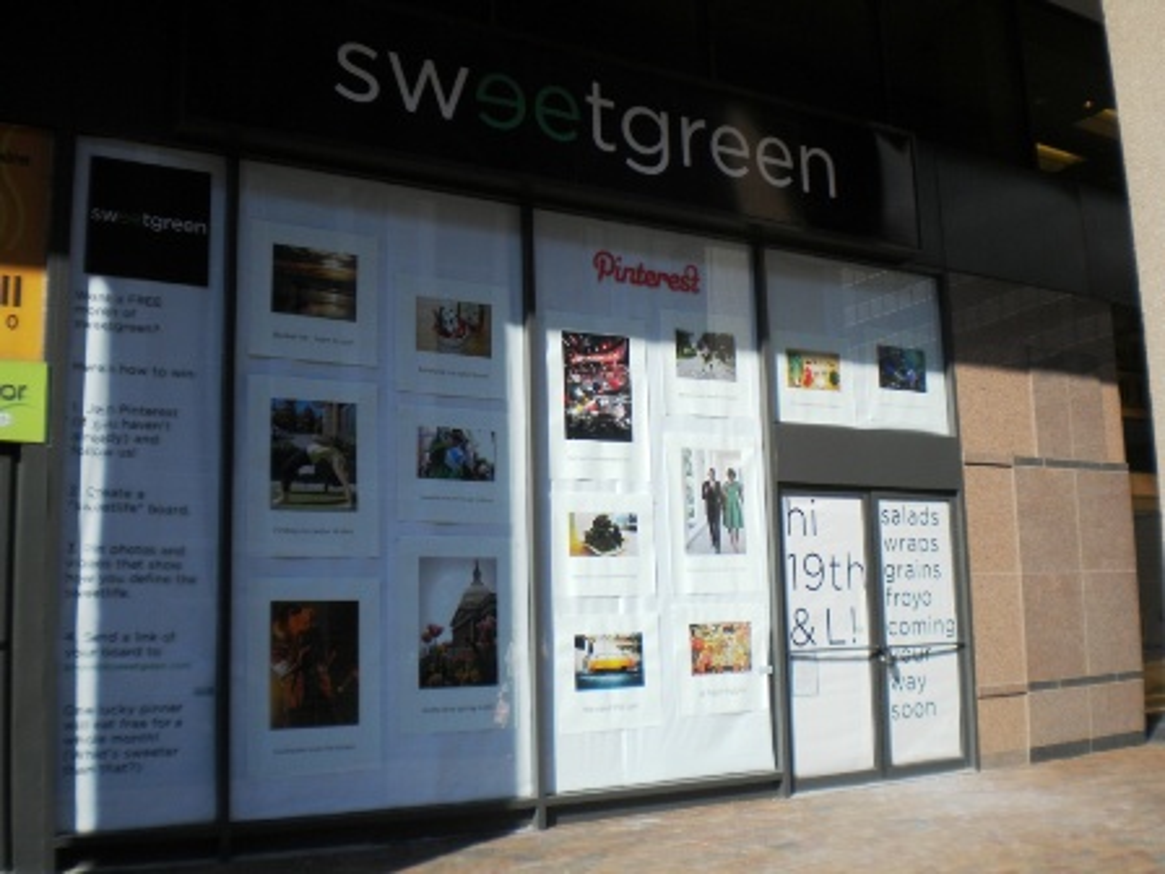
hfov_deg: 52.6
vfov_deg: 40.7
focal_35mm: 35
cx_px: 582
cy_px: 437
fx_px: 1178
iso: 80
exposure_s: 1/454
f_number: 4.6
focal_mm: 6.3
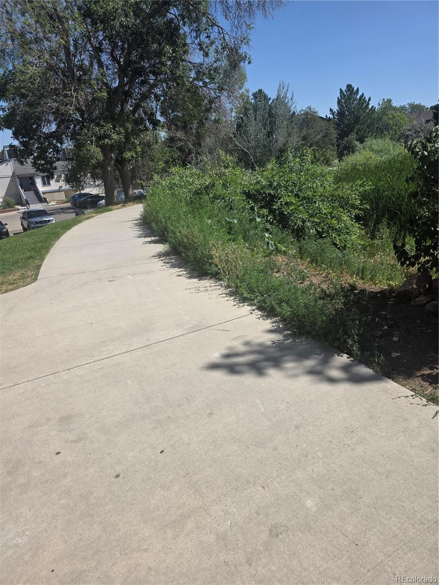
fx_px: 389
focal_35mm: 23
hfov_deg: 58.9
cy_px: 292
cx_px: 220
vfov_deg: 73.9
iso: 80
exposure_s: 1/7944
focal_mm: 6.3
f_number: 1.7
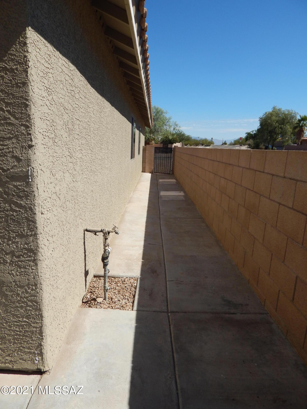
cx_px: 154
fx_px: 272
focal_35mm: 23
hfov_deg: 58.9
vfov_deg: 73.9
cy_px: 204
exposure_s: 1/800
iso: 125
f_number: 6
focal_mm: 4
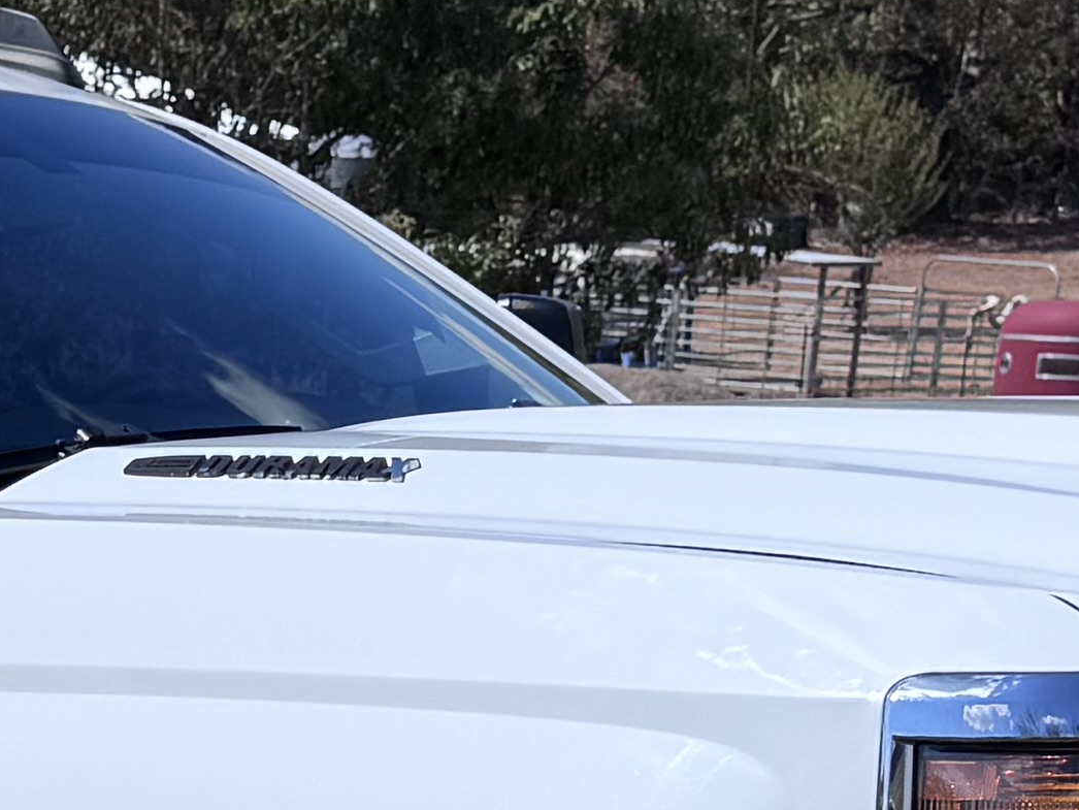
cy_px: 1156
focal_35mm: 131
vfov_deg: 11.0
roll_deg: -2.3
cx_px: -75
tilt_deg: -15.7
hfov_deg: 14.7
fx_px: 4084
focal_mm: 6.76
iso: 80
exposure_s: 1/7092
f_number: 1.78
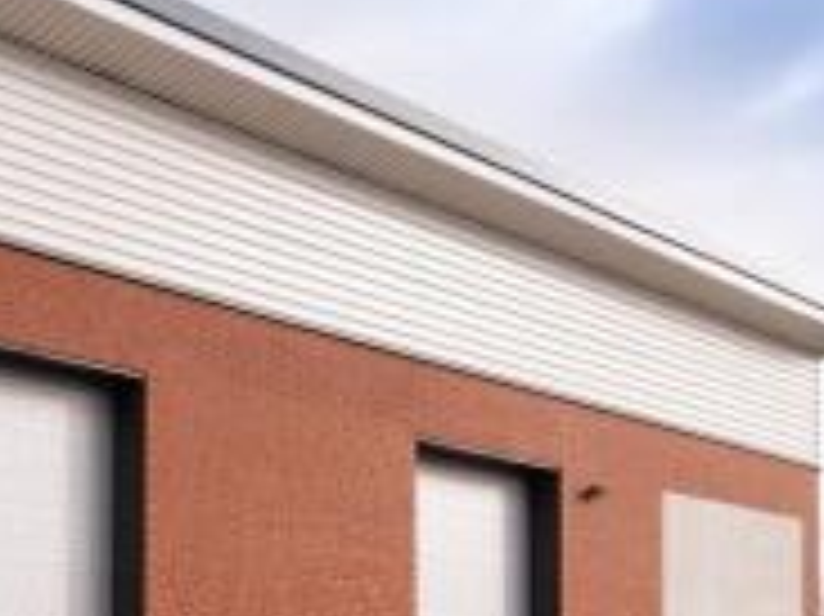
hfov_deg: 28.9
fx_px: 1427
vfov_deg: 23.7
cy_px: 569
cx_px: -104
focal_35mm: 60
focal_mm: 24
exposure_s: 1/160
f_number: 8
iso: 80
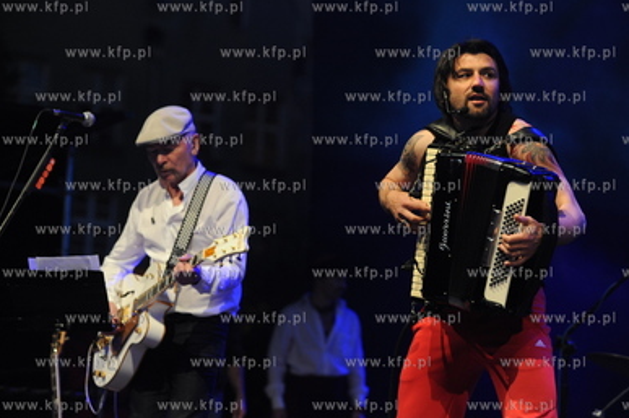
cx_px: 320
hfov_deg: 16.5
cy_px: 207
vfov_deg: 11.0
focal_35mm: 124
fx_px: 2164
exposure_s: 1/160
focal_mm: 120
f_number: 4
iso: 2000
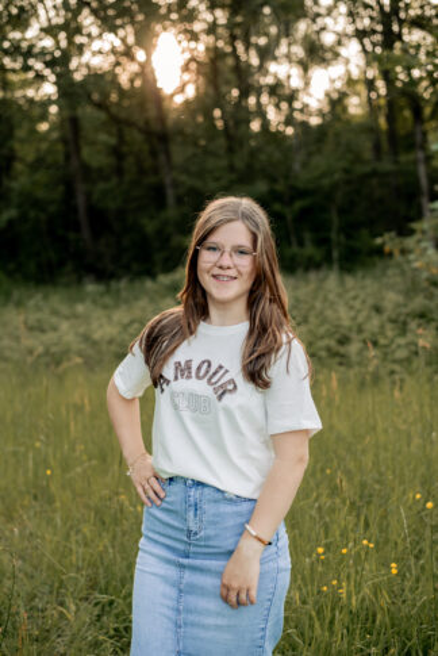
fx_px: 911
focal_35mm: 50
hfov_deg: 27.0
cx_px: 219
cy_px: 328
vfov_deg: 39.6
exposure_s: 1/800
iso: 400
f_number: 2.5
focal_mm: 50
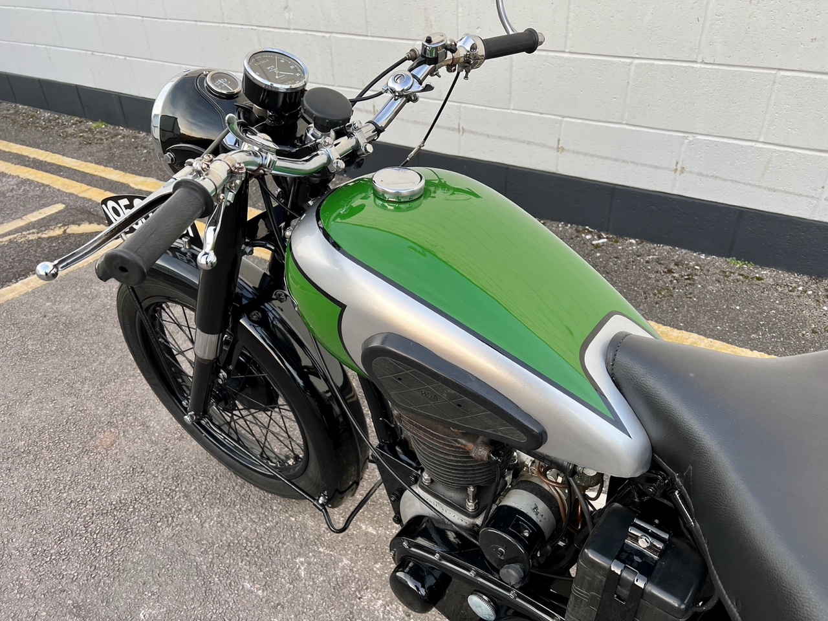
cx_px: 414
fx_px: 622
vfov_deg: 53.1
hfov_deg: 67.3
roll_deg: +3.3
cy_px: 310
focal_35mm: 26
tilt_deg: -33.7
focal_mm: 5.7
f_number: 1.5
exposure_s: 1/121
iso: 50
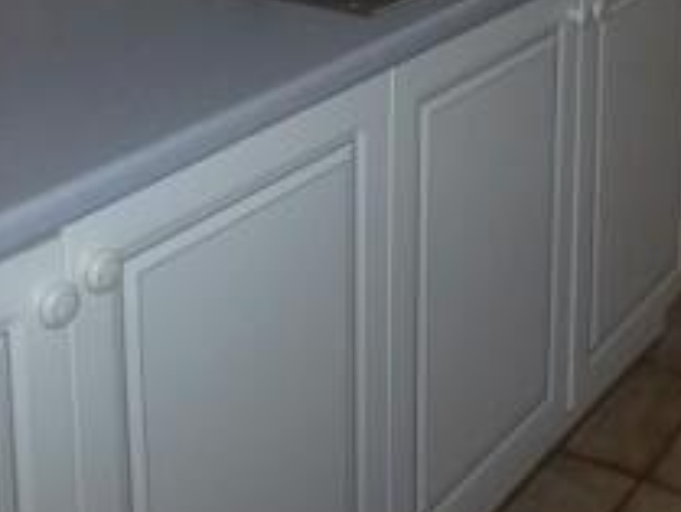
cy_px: -139
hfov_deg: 28.6
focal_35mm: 67
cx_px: 500
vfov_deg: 20.2
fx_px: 1319
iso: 160
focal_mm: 4.3
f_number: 3.3
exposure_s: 1/60
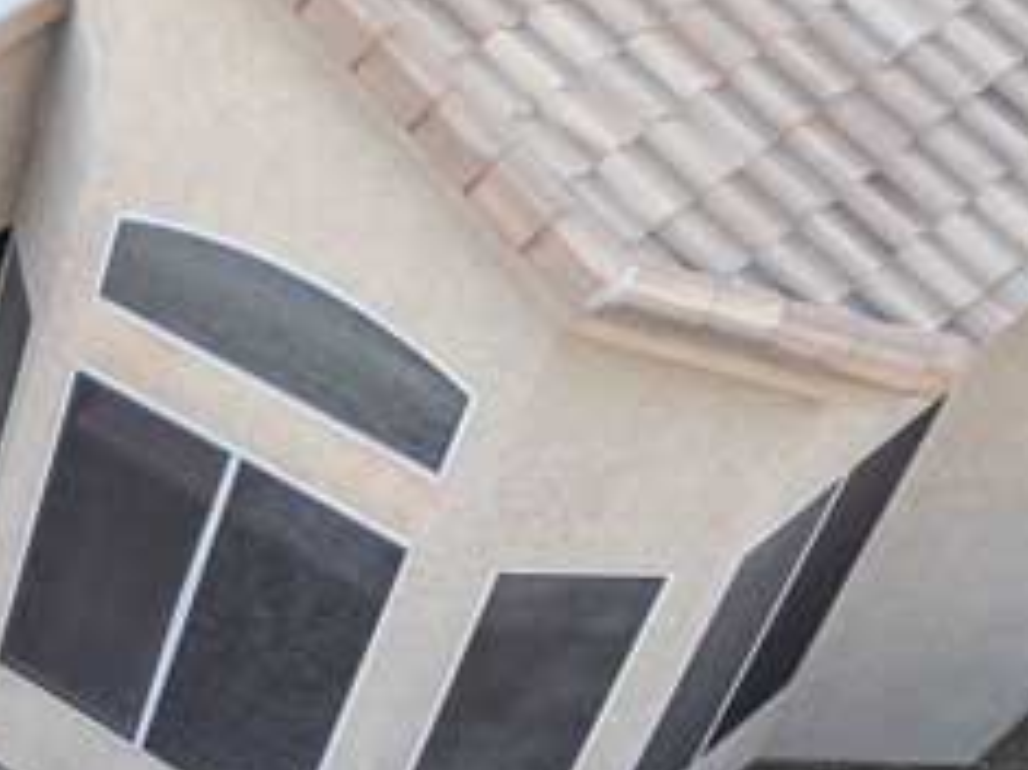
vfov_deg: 13.6
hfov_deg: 16.0
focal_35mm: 102
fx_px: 3028
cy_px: 1172
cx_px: -884
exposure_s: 1/120
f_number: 1.7
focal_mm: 6.72
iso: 110
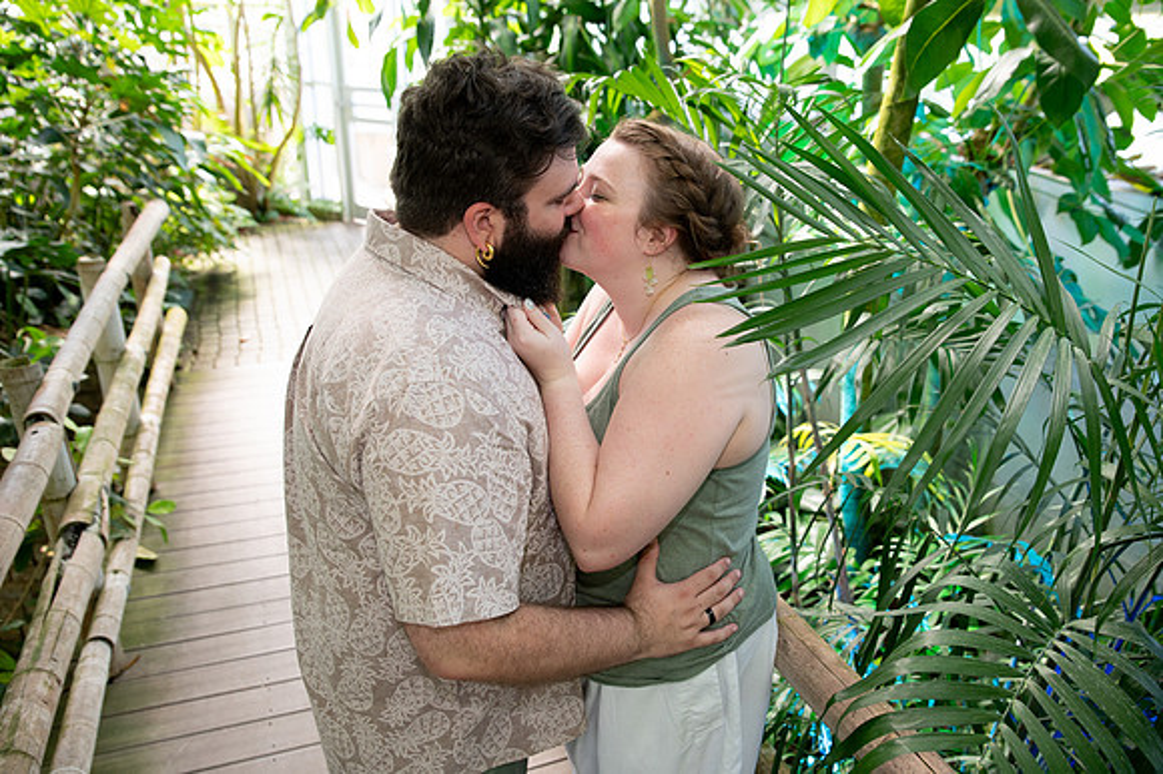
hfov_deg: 64.6
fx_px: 917
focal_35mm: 28
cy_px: 395
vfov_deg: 45.7
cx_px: 635
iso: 800
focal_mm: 26
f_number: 3.2
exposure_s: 1/125
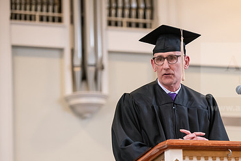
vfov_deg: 7.2
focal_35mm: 191
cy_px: 122
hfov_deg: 10.7
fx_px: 1279
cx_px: 181
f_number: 3.2
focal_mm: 122
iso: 2000
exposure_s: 1/200
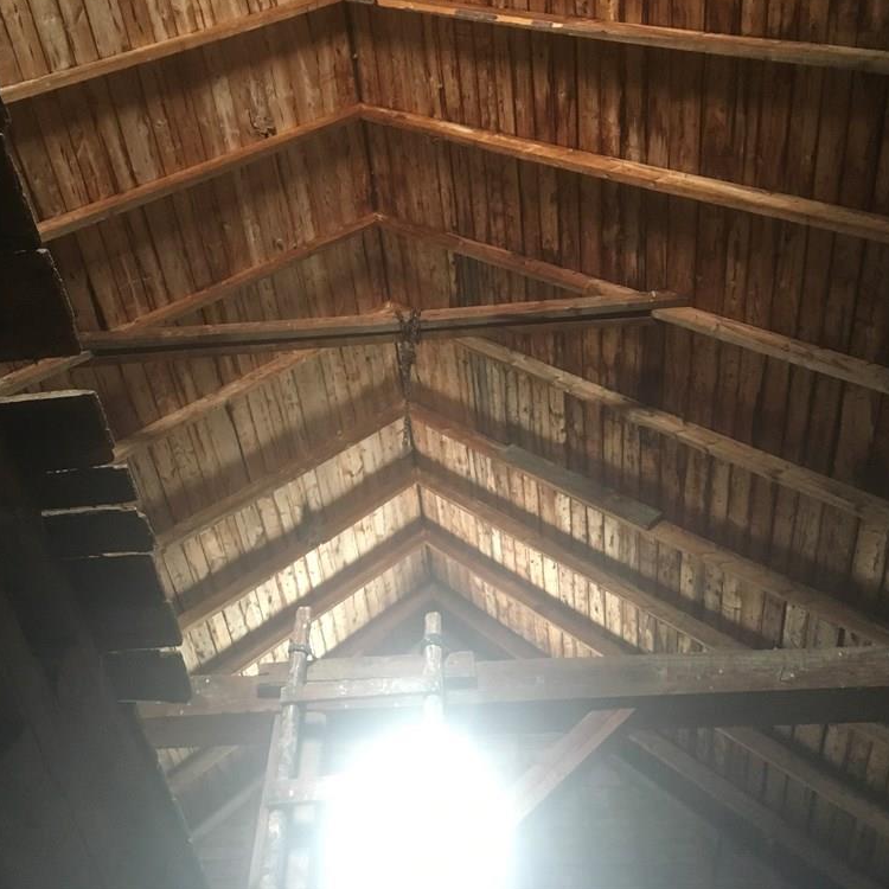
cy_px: 440
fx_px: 1017
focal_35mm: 35
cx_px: 373
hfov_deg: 47.0
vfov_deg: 47.2
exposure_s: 1/15
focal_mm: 4.15
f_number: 2.2
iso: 250
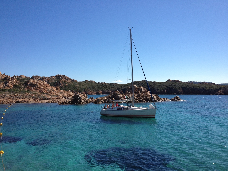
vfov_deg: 40.7
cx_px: 114
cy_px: 86
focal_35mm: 35
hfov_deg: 52.6
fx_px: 231
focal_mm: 4.28
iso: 64
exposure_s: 1/2304
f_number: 2.4
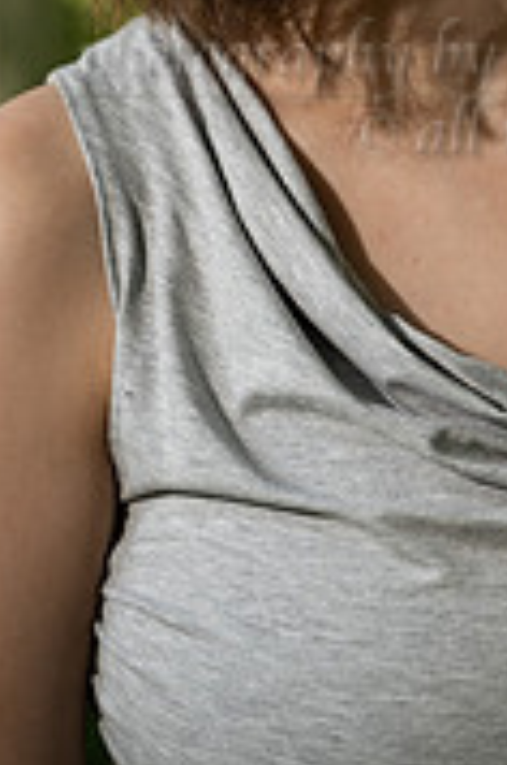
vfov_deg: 10.8
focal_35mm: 190
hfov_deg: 7.1
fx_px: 4029
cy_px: 90
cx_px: 593
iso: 200
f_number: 2.8
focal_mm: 75
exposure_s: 1/640
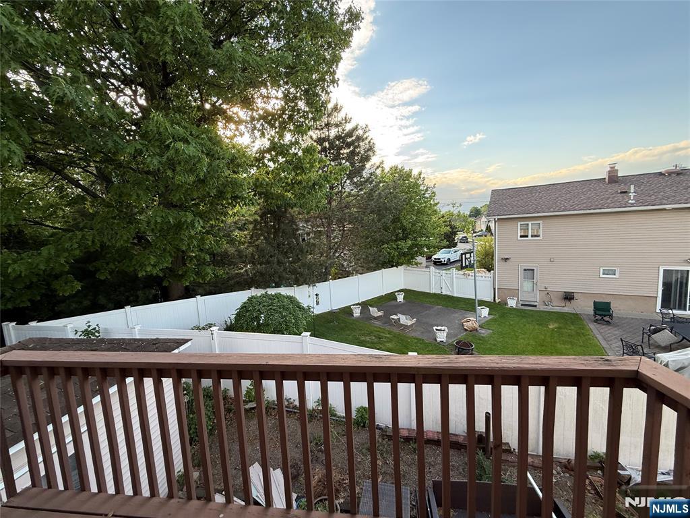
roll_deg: +3.2
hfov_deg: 102.1
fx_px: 279
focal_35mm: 14
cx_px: 345
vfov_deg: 85.7
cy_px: 259
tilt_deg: -6.5
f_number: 2.2
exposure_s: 1/198
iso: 64
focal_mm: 2.22
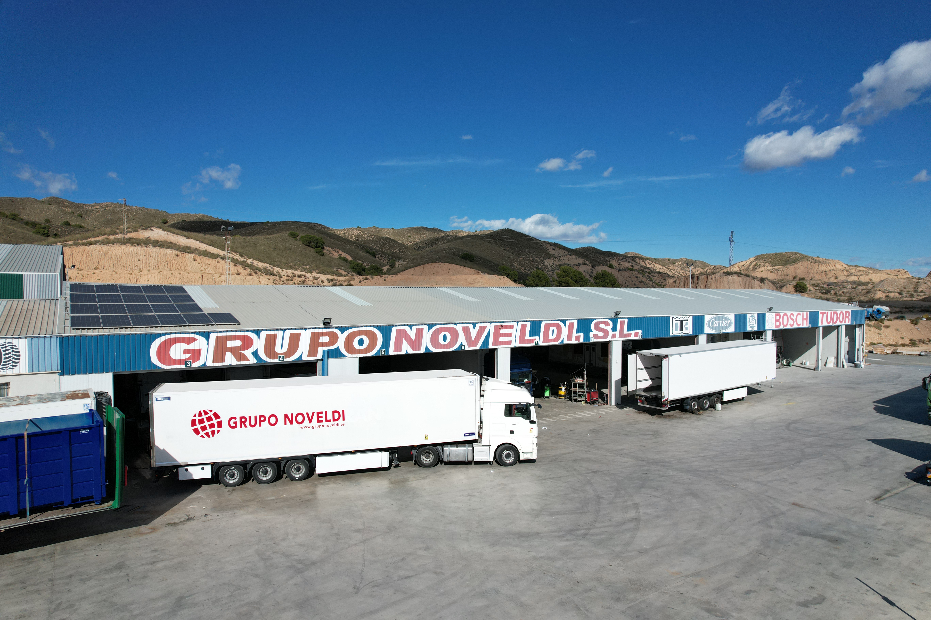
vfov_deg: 57.2
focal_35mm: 22
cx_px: 466
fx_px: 569
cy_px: 310
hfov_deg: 78.6
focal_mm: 8.38
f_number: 2.8
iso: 100
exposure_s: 1/3200
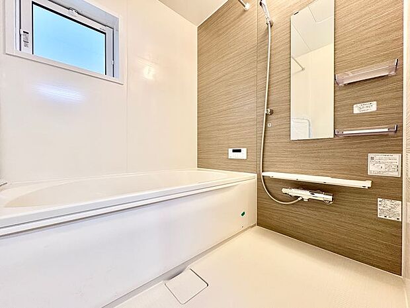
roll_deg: +0.2
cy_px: 154
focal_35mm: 14
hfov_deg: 102.1
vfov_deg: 85.7
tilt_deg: -0.2
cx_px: 205
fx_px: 166
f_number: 2.2
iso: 250
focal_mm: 2.22
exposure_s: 1/50
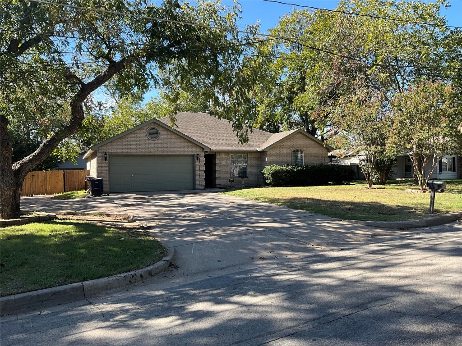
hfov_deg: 61.7
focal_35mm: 29
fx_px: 387
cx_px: 231
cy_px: 173
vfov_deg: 48.2
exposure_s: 1/540
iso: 25
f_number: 1.8
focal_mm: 3
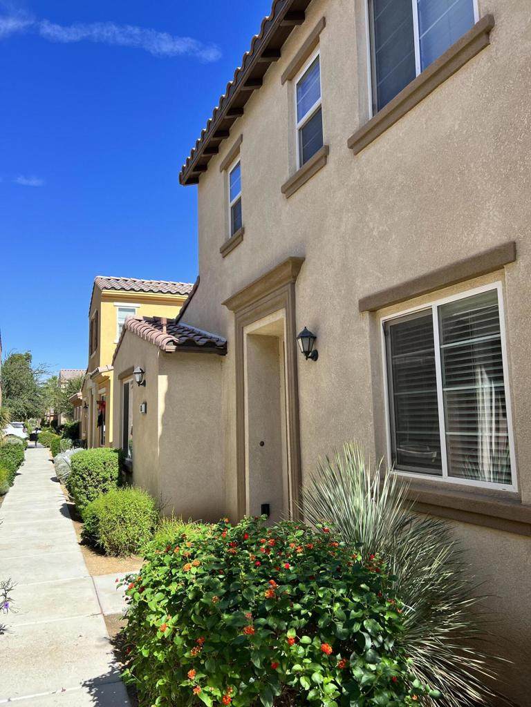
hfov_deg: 53.1
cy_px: 354
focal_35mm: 26
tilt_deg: +5.3
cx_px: 266
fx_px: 532
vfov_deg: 67.3
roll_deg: +1.4
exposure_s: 1/1808
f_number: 1.5
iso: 50
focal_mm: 5.7
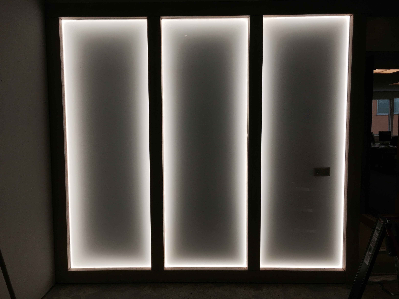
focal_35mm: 29
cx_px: 200
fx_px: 334
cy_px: 150
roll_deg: -0.4
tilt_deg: -4.2
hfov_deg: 61.7
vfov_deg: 48.2
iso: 32
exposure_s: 1/434
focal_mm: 4.15
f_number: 2.2
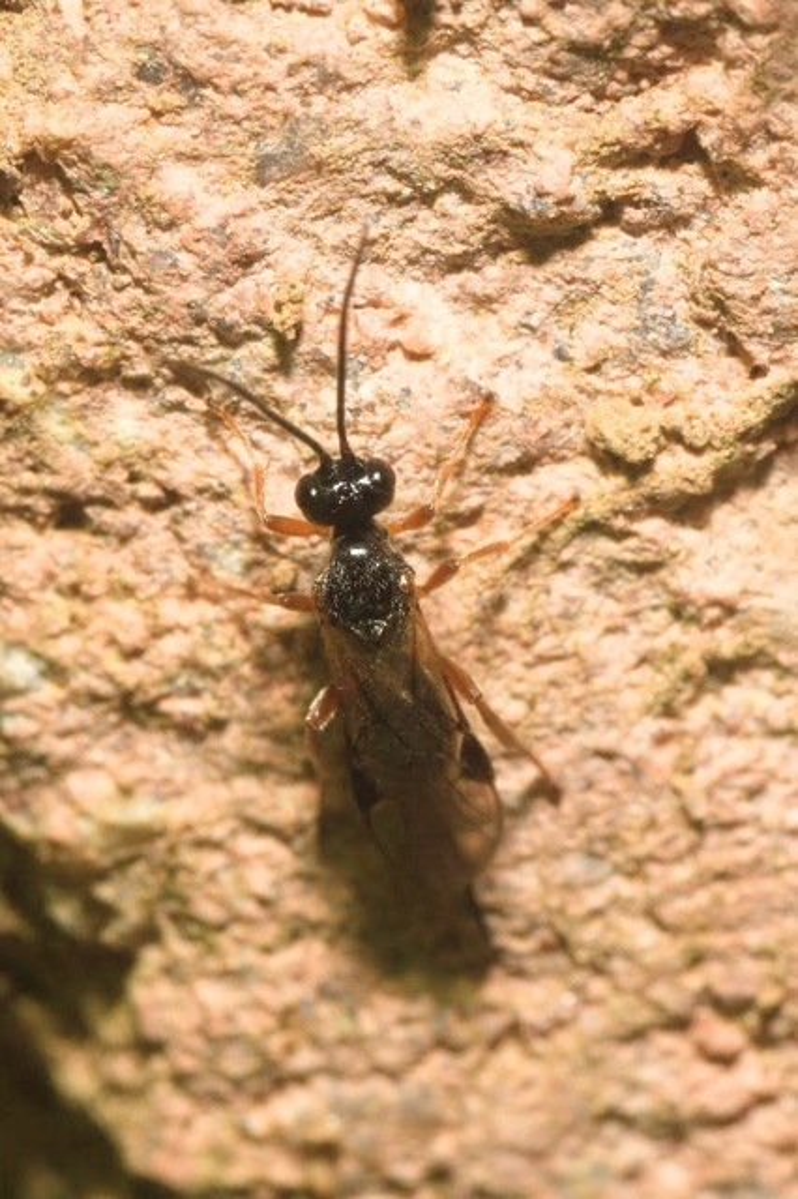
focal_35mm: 158
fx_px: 5242
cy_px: 600
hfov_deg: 8.7
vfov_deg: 13.0
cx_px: 399
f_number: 29
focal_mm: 105
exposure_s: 1/60
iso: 100
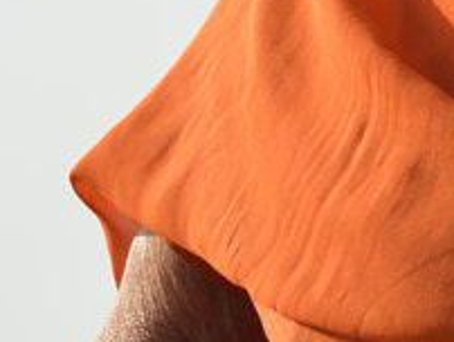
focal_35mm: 525
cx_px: 888
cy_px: -25
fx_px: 6894
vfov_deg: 2.8
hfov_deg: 3.7
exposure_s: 1/320
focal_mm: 46
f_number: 5.3
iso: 100
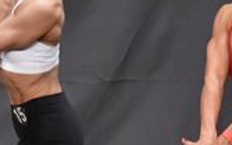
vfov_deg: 1.5
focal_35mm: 866
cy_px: 106
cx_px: -99
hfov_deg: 2.4
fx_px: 5470
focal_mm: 122
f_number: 5.6
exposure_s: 1/400
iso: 6400
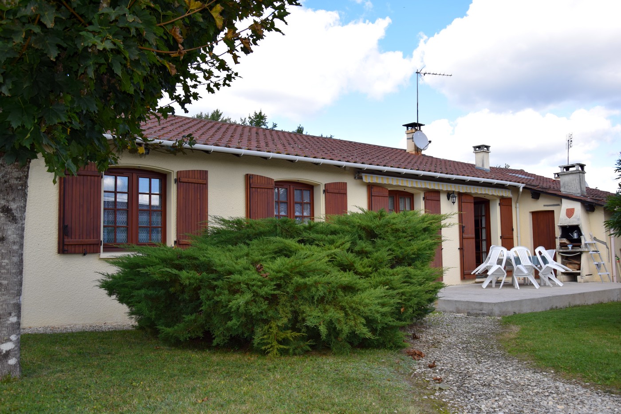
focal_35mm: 32
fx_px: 543
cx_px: 310
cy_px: 207
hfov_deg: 59.5
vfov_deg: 41.7
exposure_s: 1/160
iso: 100
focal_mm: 21
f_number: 6.3
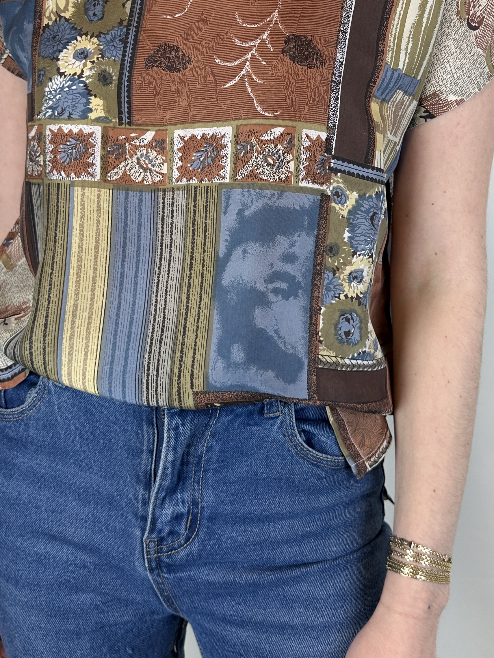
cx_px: 203
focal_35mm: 35
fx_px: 666
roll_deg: -1.8
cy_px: 255
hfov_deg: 40.6
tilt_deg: -12.3
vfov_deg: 52.2
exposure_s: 1/115
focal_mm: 6.86
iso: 50
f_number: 1.78
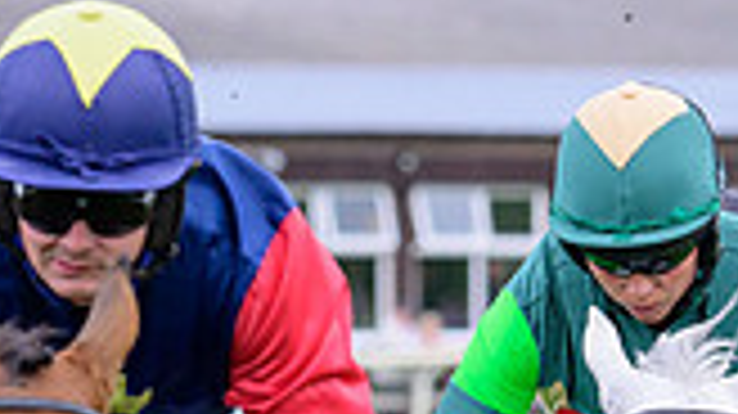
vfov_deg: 1.6
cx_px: 668
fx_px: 14980
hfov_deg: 2.8
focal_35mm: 766
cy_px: 873
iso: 1000
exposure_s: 1/1250
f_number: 6.3
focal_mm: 175
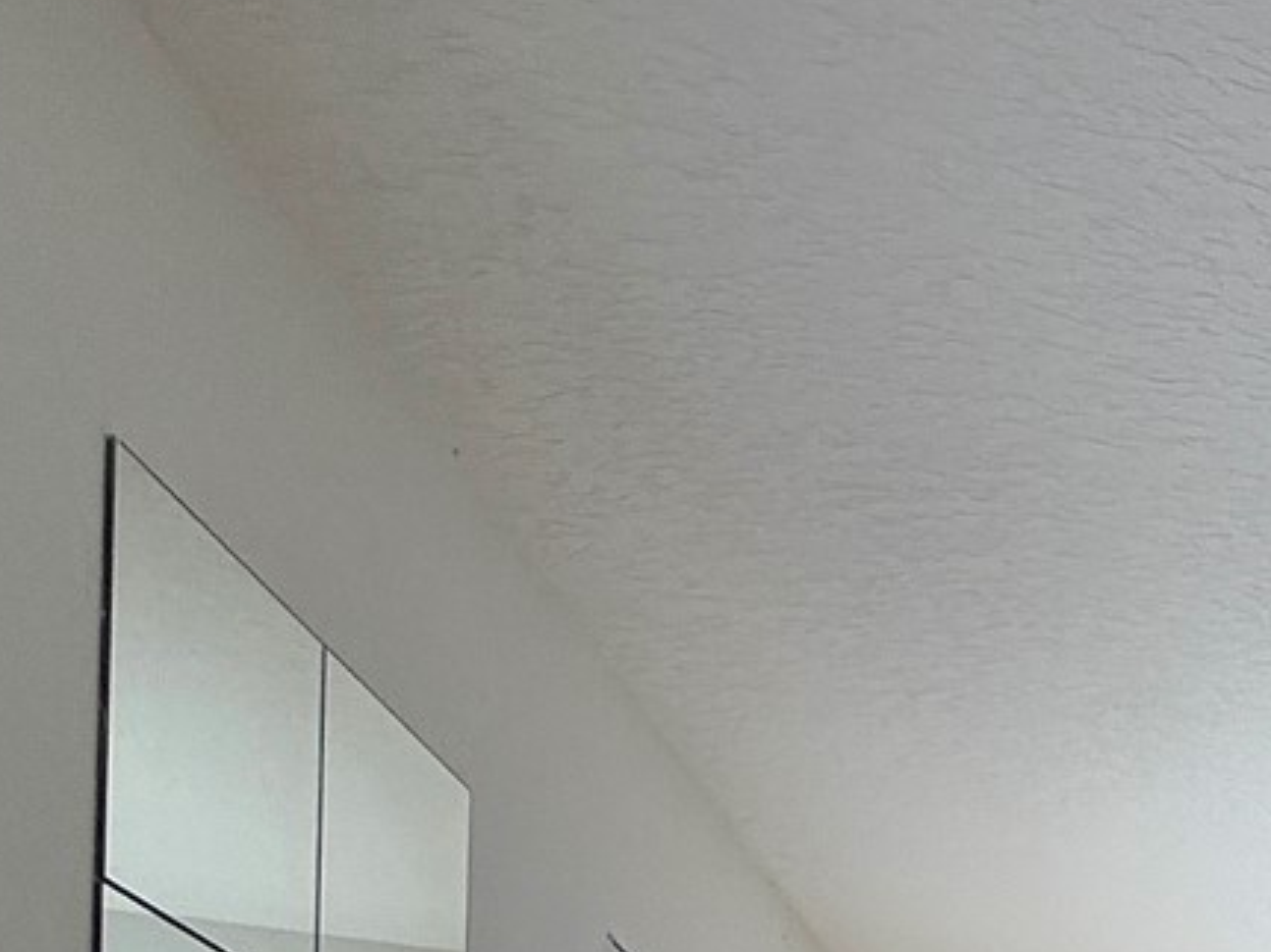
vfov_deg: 21.4
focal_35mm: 52
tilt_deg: -0.2
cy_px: 1580
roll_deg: -0.5
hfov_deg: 23.4
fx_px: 1909
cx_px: 2173
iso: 80
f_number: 2.2
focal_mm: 2.22
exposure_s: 1/120
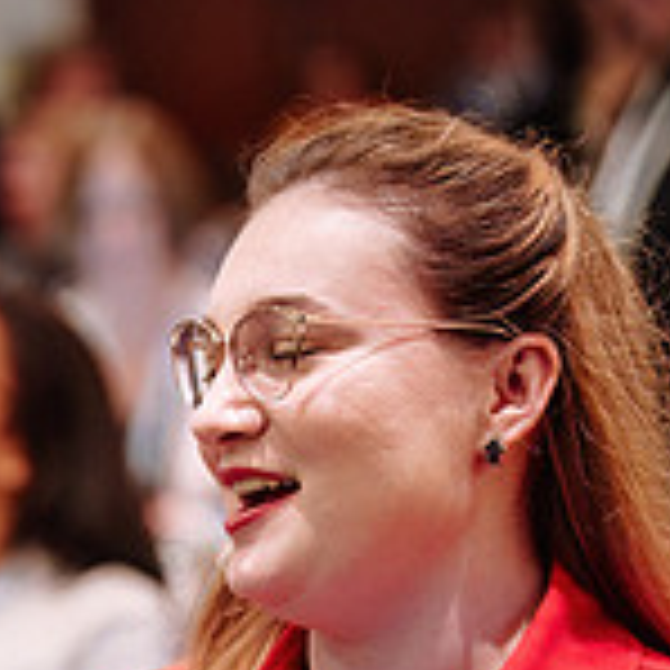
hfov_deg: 10.5
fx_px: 3613
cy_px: 672
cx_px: -81
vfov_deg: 10.5
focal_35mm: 165
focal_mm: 50
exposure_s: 1/500
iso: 2500
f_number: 1.4
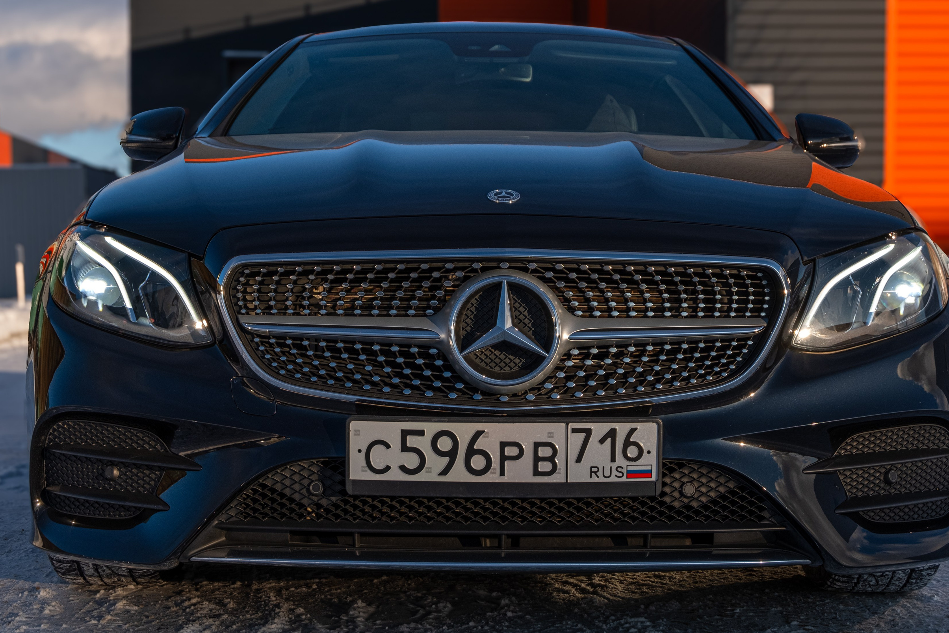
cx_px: 478
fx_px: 1713
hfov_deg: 31.0
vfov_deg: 20.9
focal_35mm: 65
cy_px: 360
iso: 320
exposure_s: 1/500
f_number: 7.1
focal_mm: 37.1
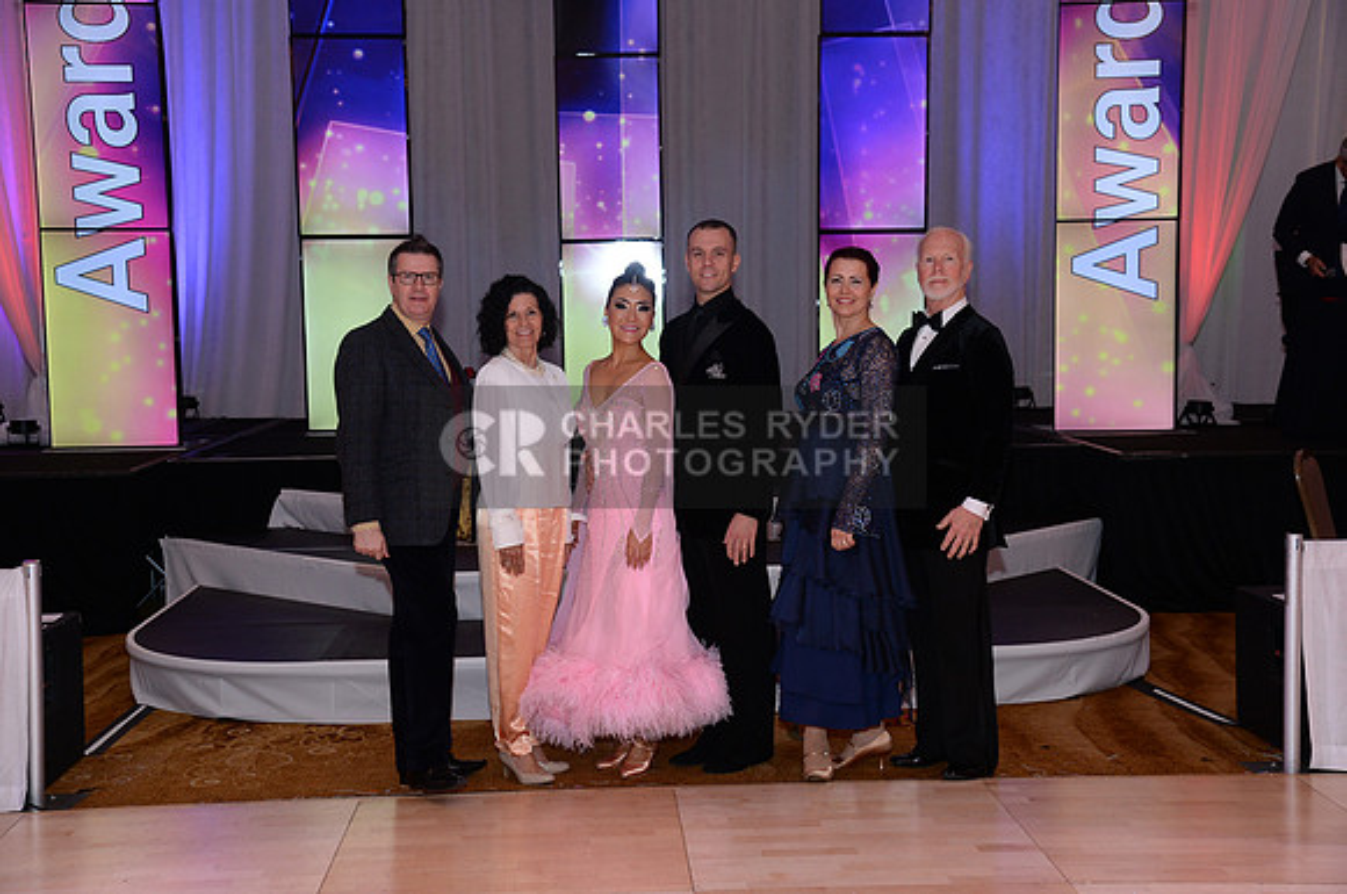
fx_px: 1793
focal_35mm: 48
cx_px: 674
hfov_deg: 41.2
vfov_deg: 28.0
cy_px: 447
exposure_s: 1/250
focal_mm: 48
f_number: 5.6
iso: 1600
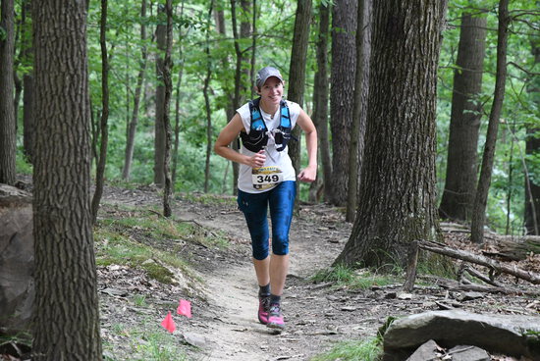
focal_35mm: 160
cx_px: 270
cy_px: 180
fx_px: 2403
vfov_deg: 8.6
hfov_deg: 12.8
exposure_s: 1/160
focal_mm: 80
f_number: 4
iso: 2200
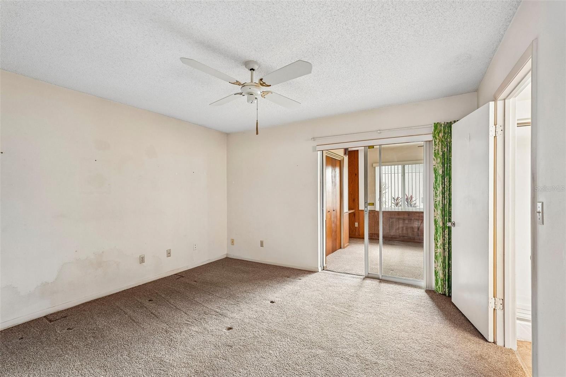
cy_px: 188
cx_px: 283
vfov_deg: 73.7
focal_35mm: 16
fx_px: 251
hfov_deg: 96.7
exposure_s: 1/8
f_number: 8
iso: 400
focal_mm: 16
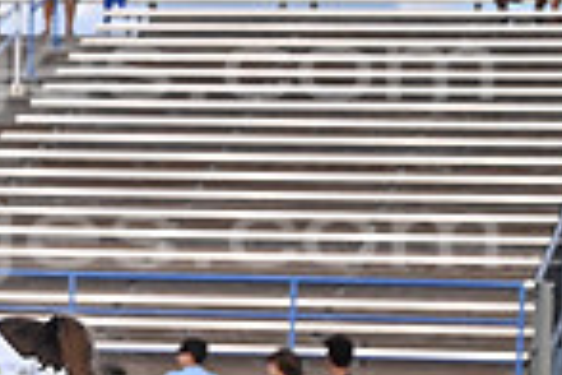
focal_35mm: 256
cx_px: -352
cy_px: 658
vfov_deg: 5.3
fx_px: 3996
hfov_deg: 7.8
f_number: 4
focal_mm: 65
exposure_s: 1/8000
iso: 1250
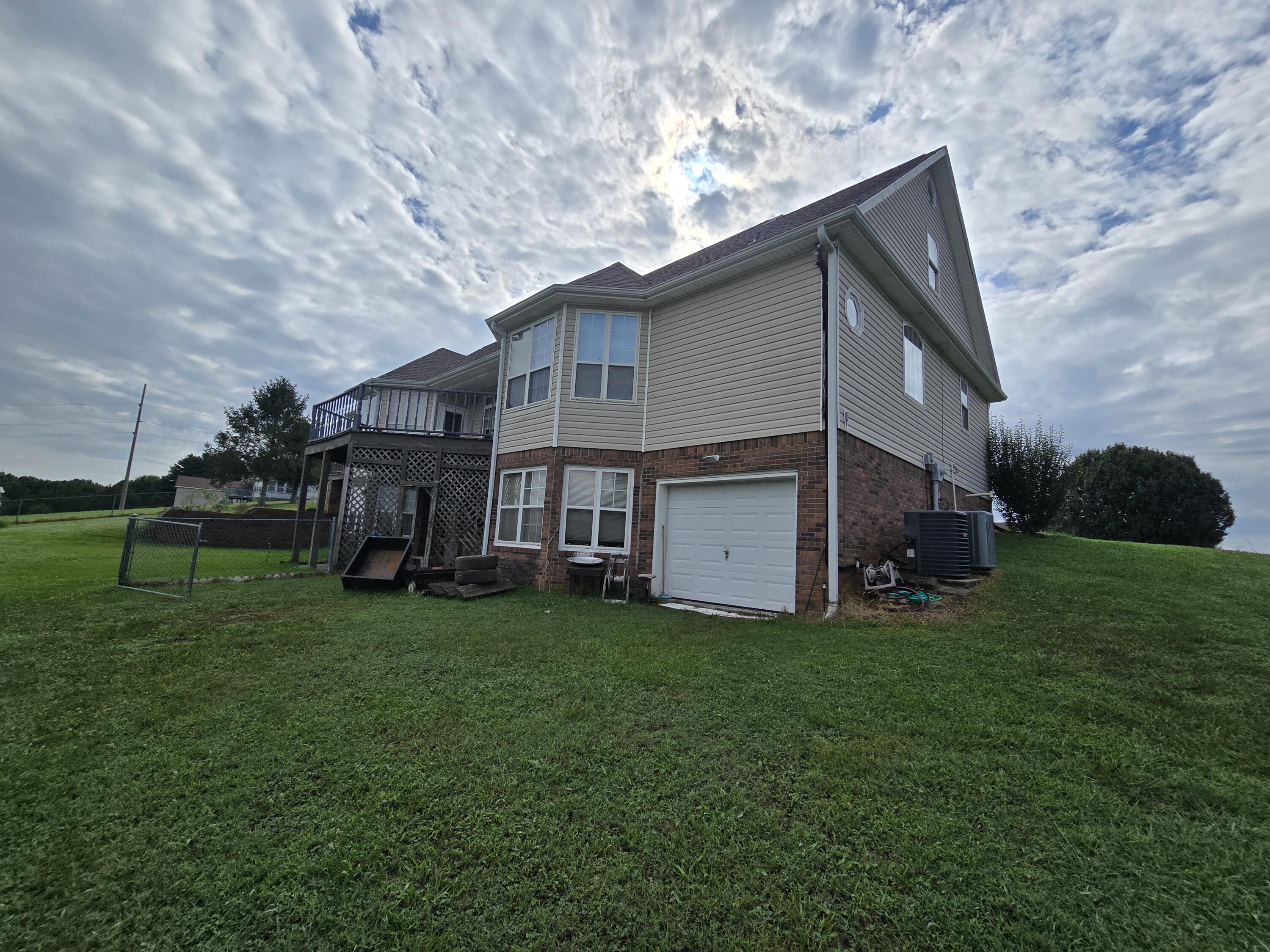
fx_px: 477
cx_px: 635
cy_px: 476
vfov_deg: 89.9
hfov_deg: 106.2
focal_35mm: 13
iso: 50
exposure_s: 1/5758
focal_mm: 2.2
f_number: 2.2
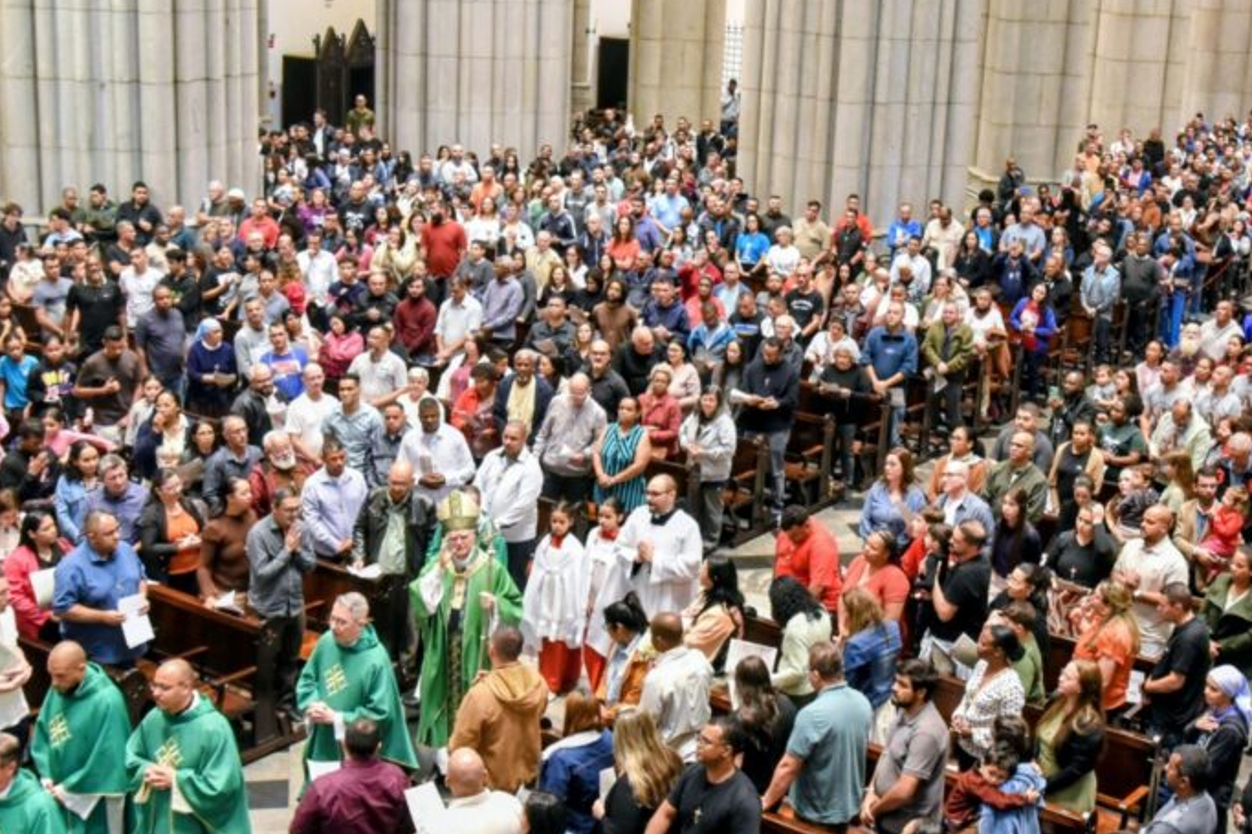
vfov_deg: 31.9
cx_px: 757
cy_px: 454
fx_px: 1460
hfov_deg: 46.1
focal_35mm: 42
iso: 3200
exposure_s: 1/80
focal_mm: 28
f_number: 4
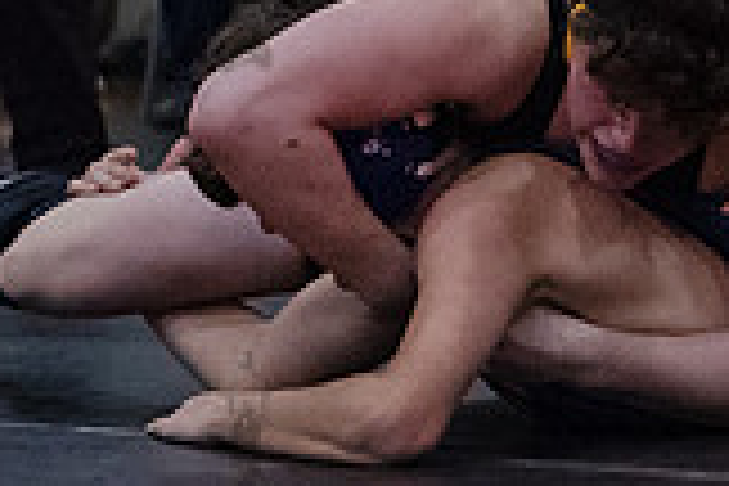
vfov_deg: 4.4
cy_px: 341
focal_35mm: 315
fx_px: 6378
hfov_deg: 6.5
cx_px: 605
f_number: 3.2
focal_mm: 66
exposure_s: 1/400
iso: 8000
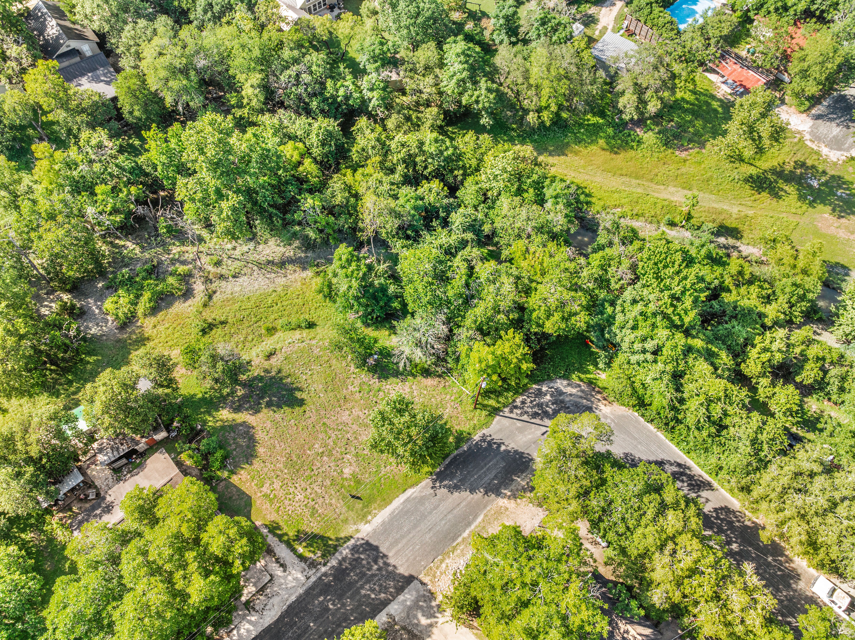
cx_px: 428
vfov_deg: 56.8
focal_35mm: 24
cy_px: 320
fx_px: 592
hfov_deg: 71.6
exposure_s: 1/500
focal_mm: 12.29
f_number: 2.8
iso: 110
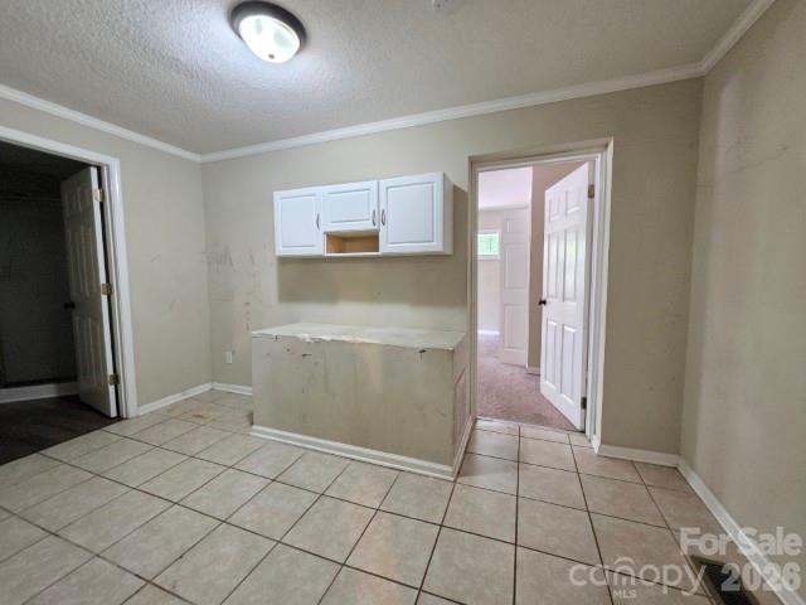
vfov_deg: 89.9
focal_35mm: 13
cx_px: 403
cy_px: 302
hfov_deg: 106.2
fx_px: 303
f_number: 1.9
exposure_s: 1/60
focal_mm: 2.2
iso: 1250
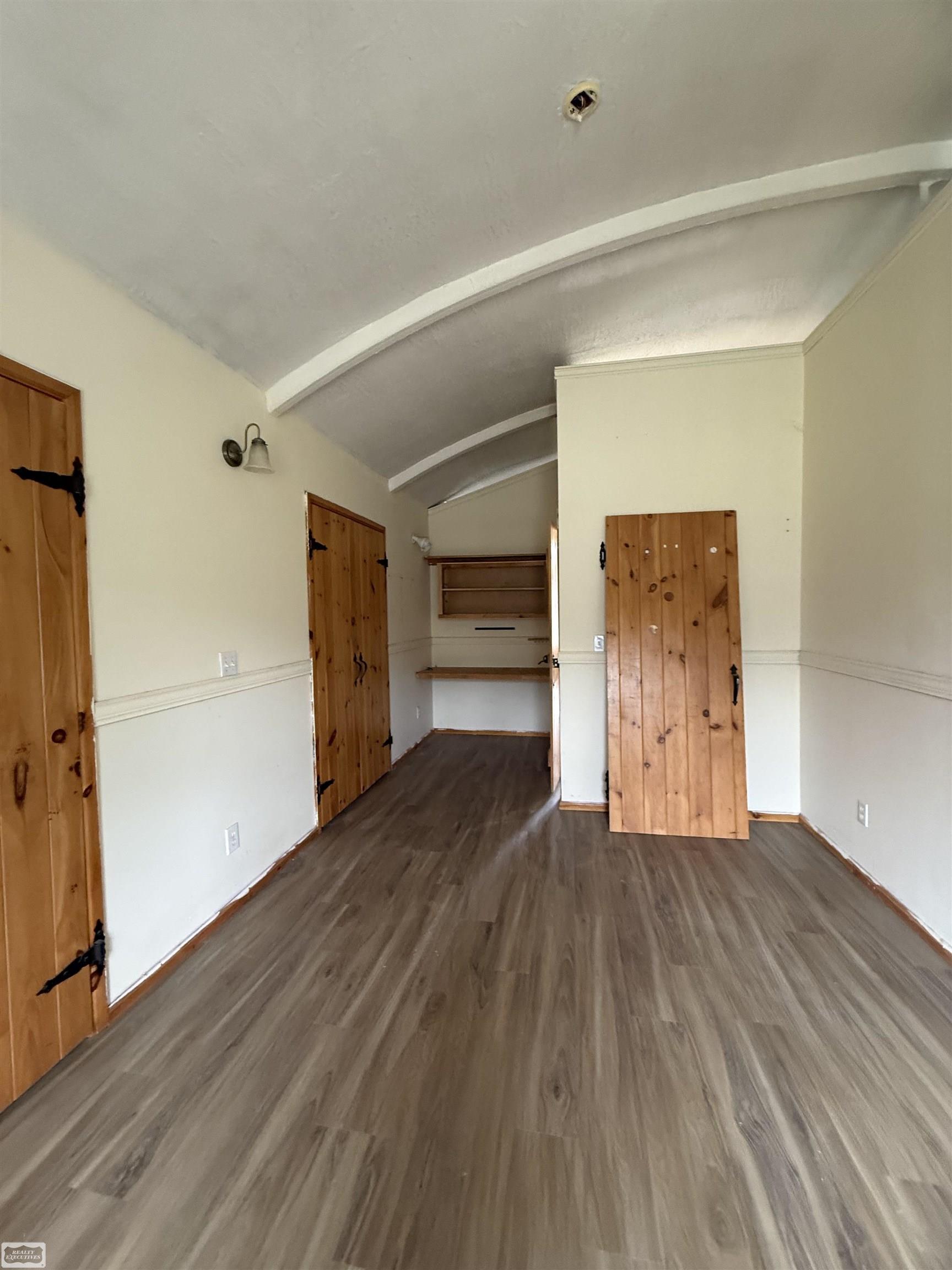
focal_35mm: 14
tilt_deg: -0.7
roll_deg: +0.6
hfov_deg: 85.7
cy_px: 635
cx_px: 476
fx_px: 513
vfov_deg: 102.1
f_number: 2.2
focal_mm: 2.22
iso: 400
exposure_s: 1/60
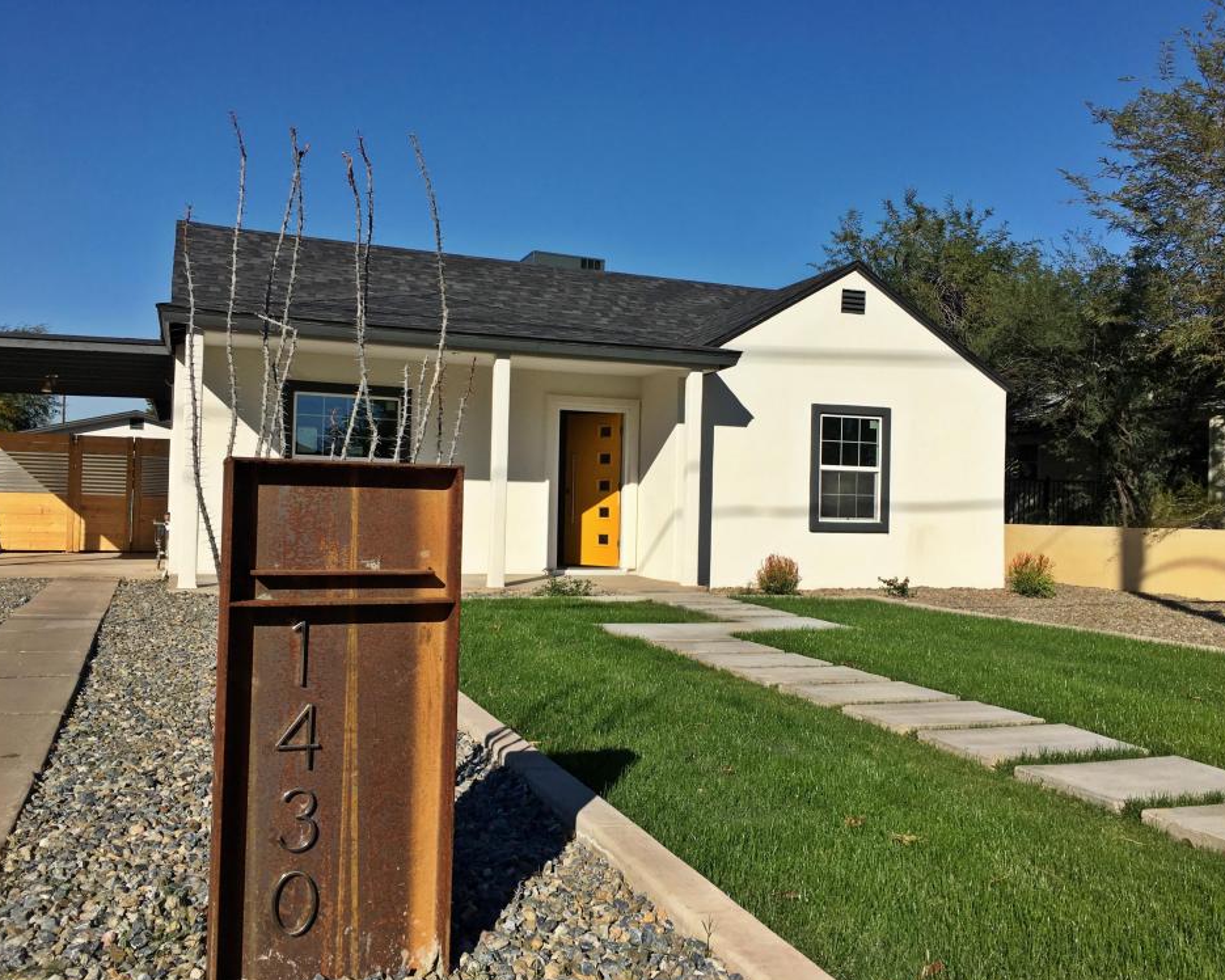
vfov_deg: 47.1
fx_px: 1124
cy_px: 493
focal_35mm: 31
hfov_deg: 57.1
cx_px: 656
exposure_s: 1/3663
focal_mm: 4.15
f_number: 2.2
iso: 25
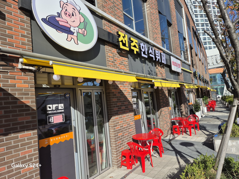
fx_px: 159
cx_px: 120
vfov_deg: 58.9
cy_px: 90
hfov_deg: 73.9
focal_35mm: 23
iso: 25
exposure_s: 1/1960
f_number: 1.8
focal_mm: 5.4
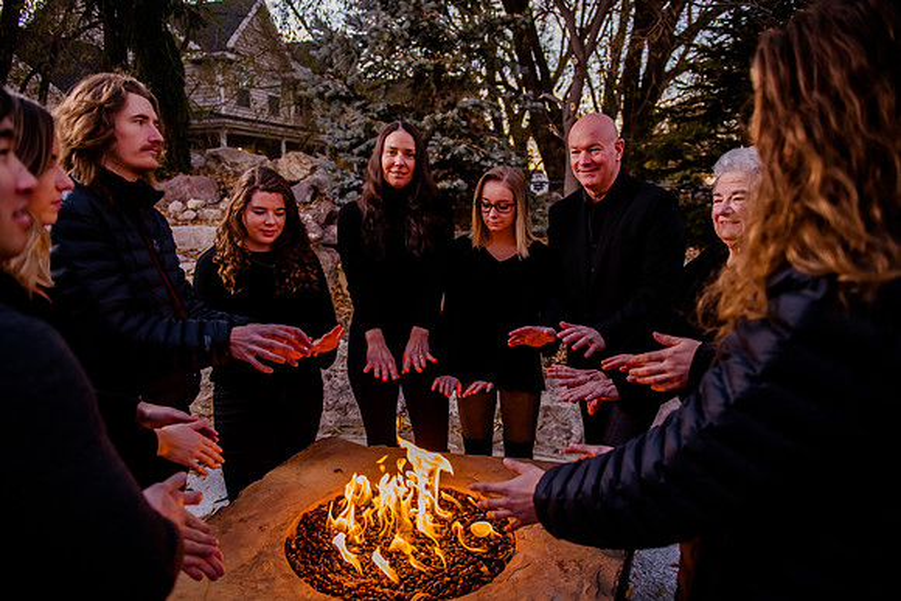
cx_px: 445
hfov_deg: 72.5
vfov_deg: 52.1
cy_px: 300
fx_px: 615
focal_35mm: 25
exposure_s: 1/250
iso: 1600
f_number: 2.8
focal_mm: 24
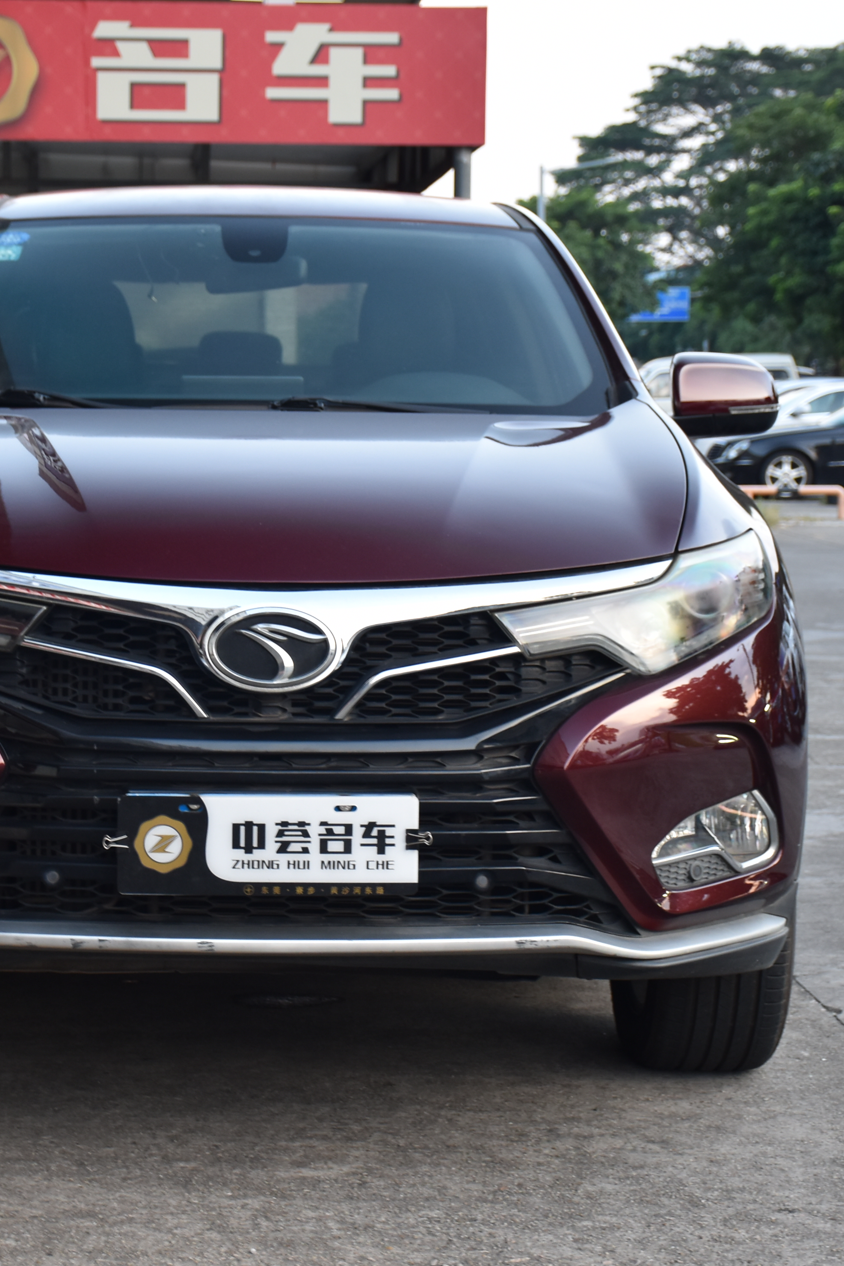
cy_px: 627
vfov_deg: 25.4
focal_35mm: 80
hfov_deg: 17.0
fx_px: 2805
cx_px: 232
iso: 400
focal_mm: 35
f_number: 4.2
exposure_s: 1/60
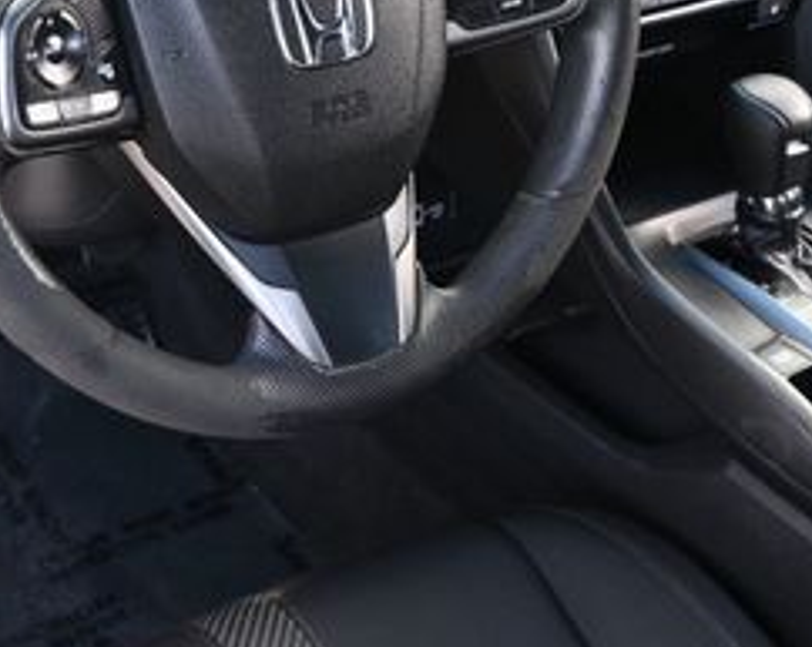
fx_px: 1743
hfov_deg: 26.2
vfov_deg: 20.9
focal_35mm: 73
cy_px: 154
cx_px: 393
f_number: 3.8
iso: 400
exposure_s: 1/250
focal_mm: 19.5
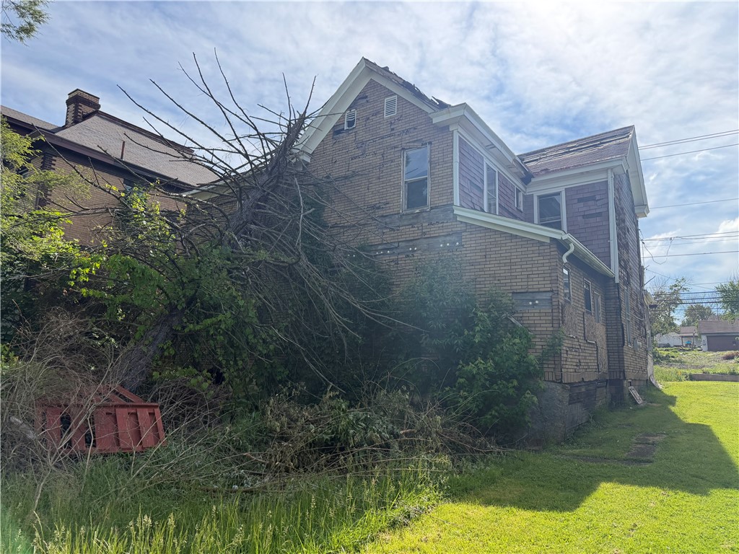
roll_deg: +0.0
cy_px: 277
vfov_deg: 56.8
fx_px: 512
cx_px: 370
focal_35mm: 24
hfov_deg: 71.6
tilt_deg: +10.7
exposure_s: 1/3759
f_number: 1.78
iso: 100
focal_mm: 6.76
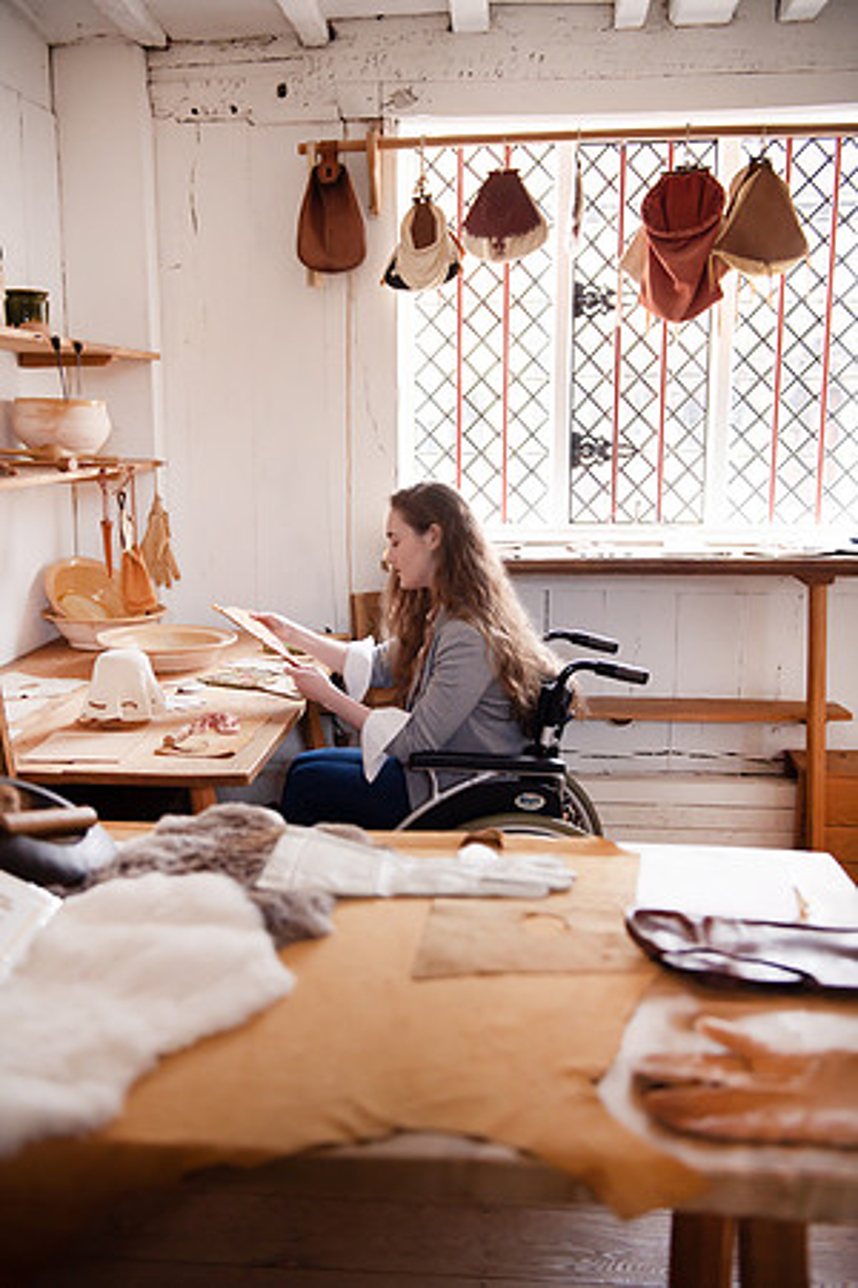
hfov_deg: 37.9
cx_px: 429
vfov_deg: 54.4
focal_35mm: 35
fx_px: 1251
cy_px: 644
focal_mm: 35
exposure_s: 1/100
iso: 640
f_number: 2.8
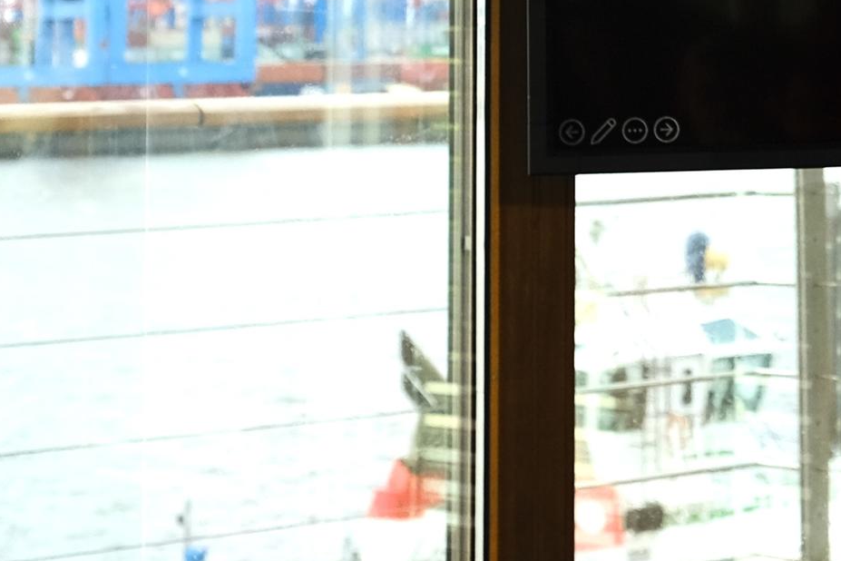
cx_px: 1098
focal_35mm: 151
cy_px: -402
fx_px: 3527
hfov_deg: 13.1
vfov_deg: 8.8
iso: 320
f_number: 4
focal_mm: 23
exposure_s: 1/320
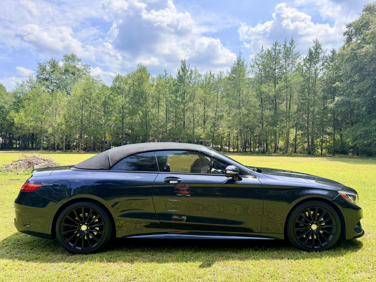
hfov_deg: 71.6
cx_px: 188
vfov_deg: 56.8
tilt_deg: +1.0
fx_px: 261
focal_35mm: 24
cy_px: 141
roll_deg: +0.0
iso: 100
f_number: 1.78
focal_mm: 6.76
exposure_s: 1/2525
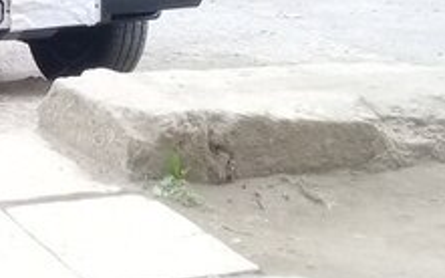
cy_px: 43
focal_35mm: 98
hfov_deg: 19.2
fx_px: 1188
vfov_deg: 13.3
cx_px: -177
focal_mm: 3.3
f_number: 2.2
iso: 64
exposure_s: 1/100
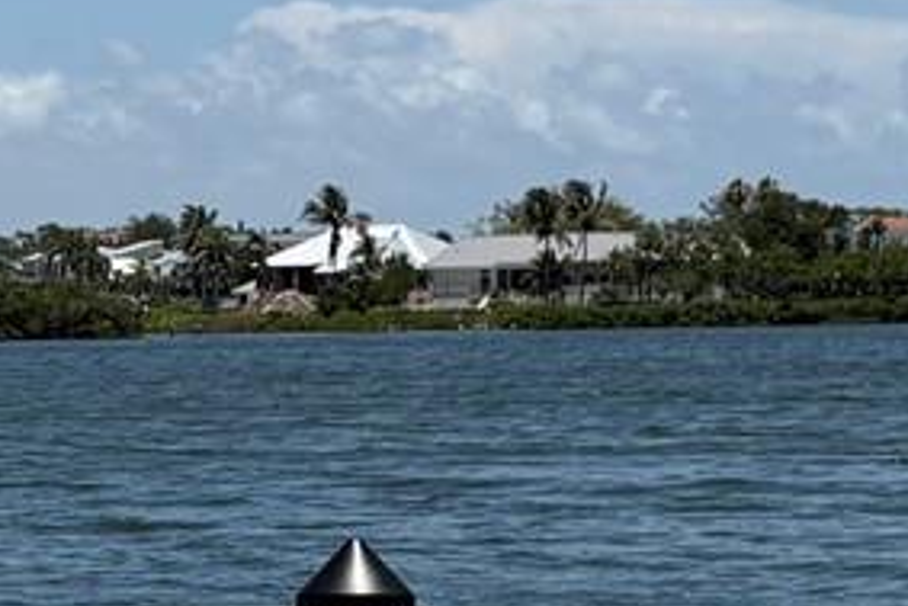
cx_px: -106
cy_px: 551
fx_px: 3861
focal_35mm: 153
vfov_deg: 8.9
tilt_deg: -3.5
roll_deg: +0.8
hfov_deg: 13.1
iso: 50
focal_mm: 5.96
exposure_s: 1/6993
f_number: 1.6
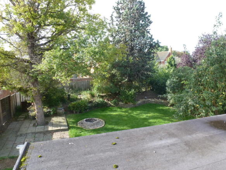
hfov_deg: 71.6
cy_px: 85
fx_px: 157
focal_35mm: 24
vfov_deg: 56.8
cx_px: 113
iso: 200
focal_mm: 4.3
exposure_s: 1/250
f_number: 3.5
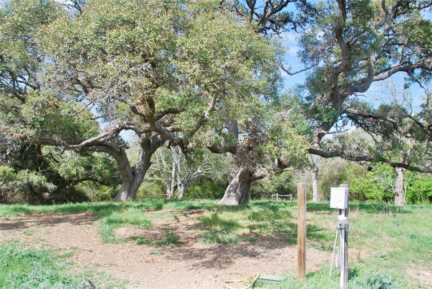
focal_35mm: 27
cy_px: 144
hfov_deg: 67.3
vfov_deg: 48.0
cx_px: 216
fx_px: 324
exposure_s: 1/200
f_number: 7.1
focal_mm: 18
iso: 100
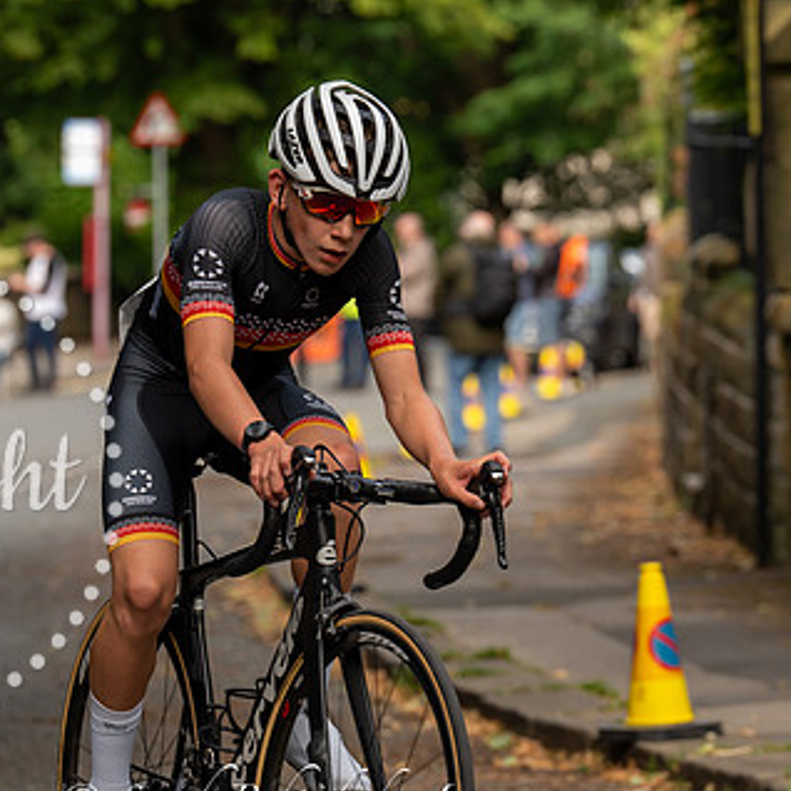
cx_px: 276
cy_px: 357
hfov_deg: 5.6
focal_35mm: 310
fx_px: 8014
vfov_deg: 5.7
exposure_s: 1/640
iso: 400
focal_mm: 200
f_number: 6.3
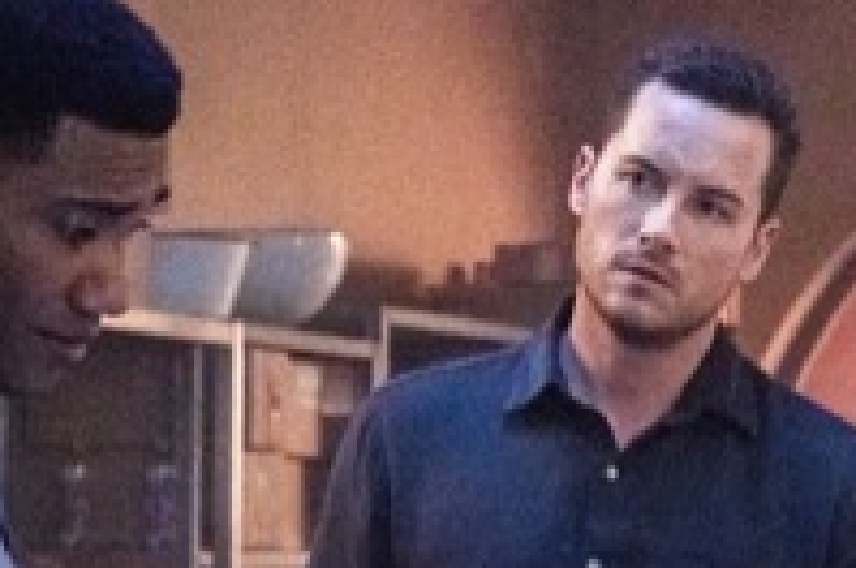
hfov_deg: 11.7
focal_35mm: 176
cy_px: 686
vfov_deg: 7.7
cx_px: 628
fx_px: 4178
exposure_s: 1/400
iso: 12800
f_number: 5.6
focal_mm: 70
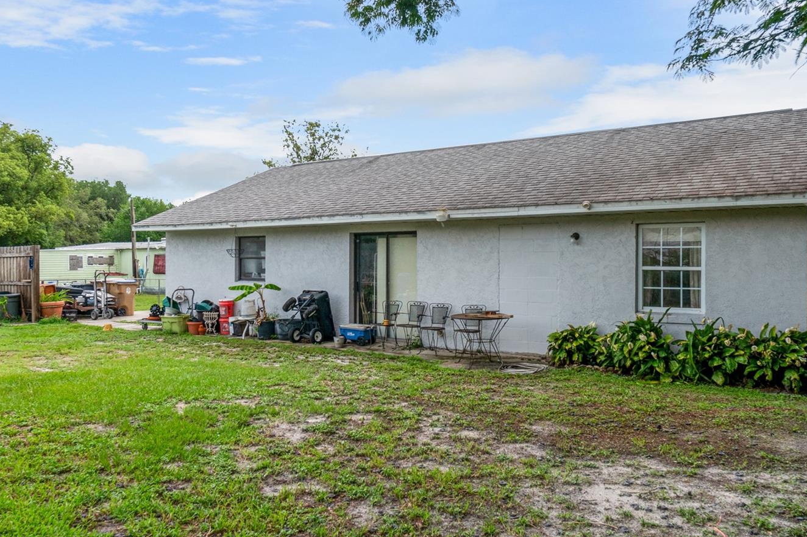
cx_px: 400
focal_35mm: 29
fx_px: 650
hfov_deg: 63.7
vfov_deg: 44.9
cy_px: 246
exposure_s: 1/400
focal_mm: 16
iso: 400
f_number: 8
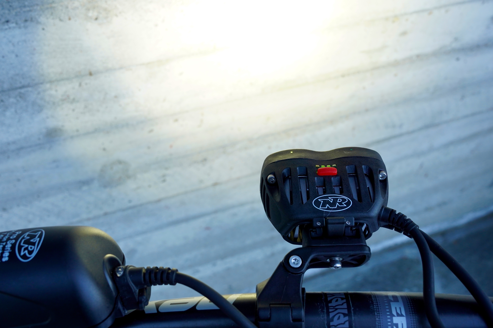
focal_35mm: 35
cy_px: 164
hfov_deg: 54.4
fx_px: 479
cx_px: 246
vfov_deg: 37.9
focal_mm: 35
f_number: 9
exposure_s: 1/100
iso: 800
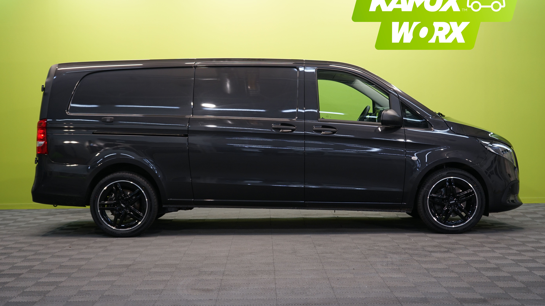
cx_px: 272
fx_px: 881
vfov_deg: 19.7
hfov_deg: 34.4
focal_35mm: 61
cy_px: 142
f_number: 5
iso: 400
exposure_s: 1/30
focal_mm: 58
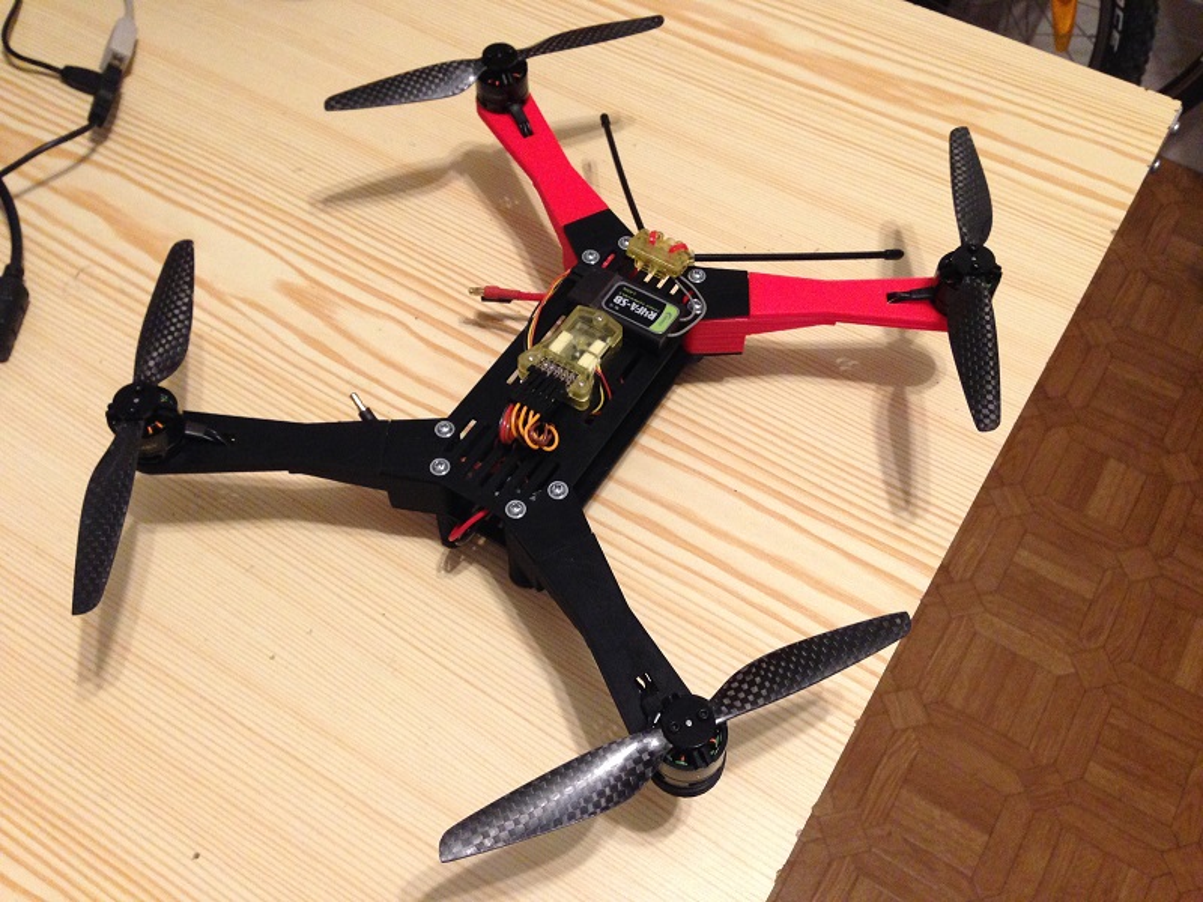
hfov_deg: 55.4
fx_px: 1147
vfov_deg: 42.9
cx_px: 602
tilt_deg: -56.8
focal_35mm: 33
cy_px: 451
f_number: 2.4
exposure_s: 1/20
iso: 250
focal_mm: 4.12
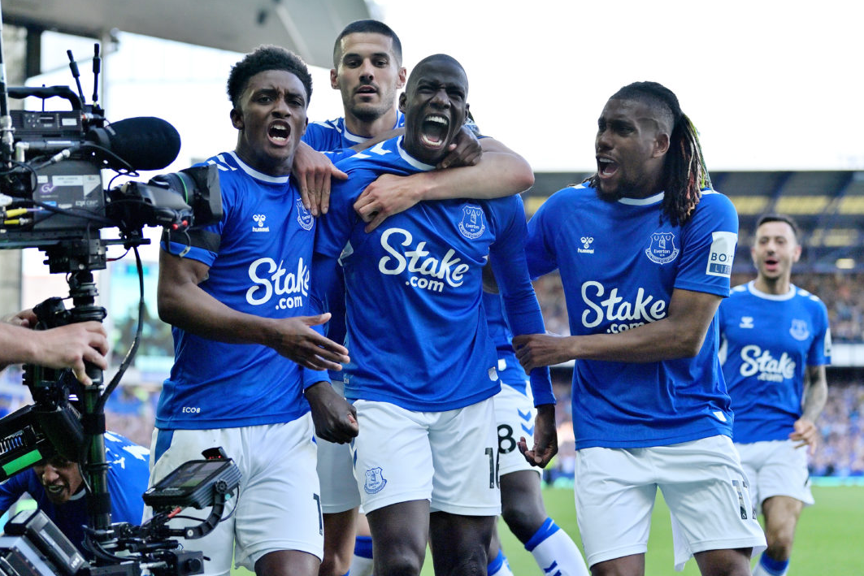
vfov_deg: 17.3
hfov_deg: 25.7
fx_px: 1896
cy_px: 290
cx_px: 406
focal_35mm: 79
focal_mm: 70
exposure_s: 1/1600
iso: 125
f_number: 2.8
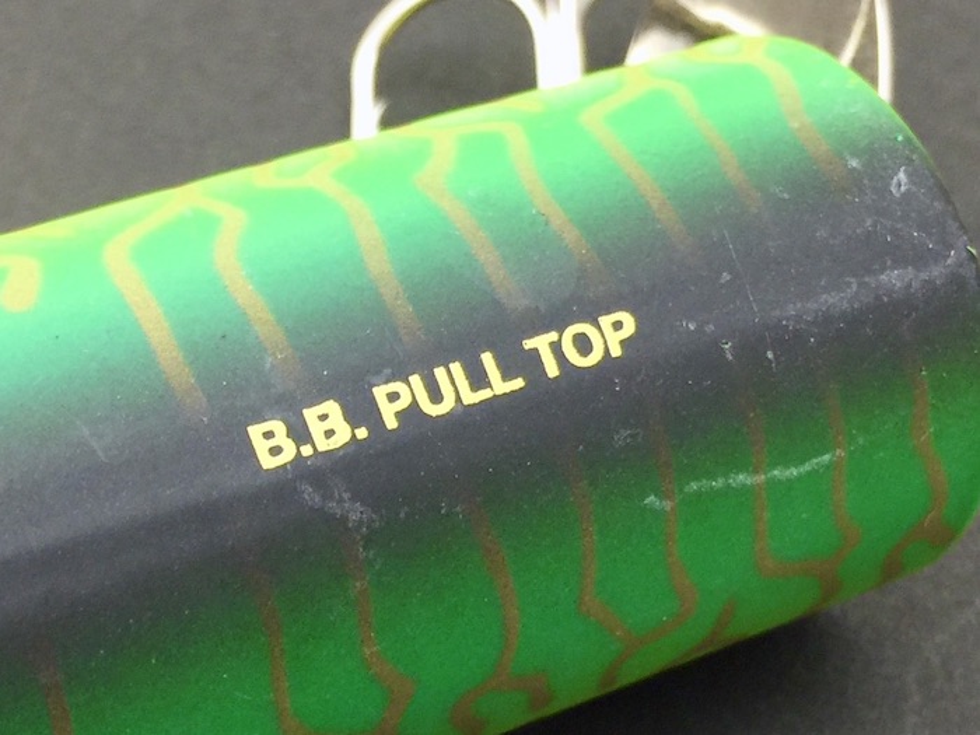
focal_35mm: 29
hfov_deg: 61.7
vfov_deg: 48.2
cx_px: 490
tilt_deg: -53.4
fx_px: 821
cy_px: 368
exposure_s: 1/30
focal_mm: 4.15
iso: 40
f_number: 2.2
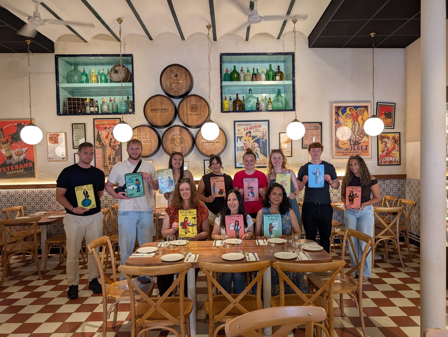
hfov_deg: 71.5
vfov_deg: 56.9
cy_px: 168
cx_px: 224
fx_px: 311
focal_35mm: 24
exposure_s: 1/50
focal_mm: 6.9
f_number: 1.68
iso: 115
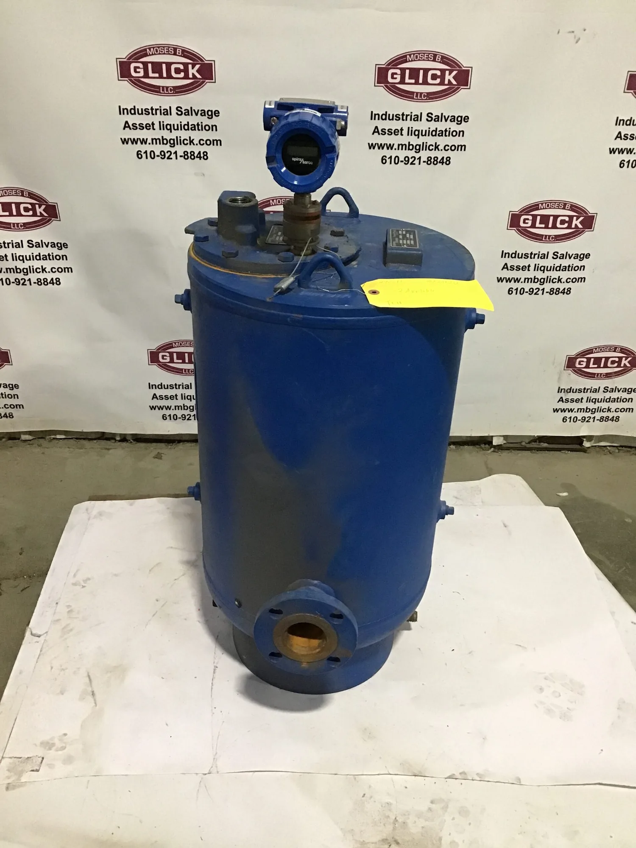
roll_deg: -2.7
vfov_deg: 58.4
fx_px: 759
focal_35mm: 31
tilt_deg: -30.3
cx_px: 318
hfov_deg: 45.4
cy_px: 424
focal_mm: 3.3
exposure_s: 1/30
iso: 160
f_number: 2.4
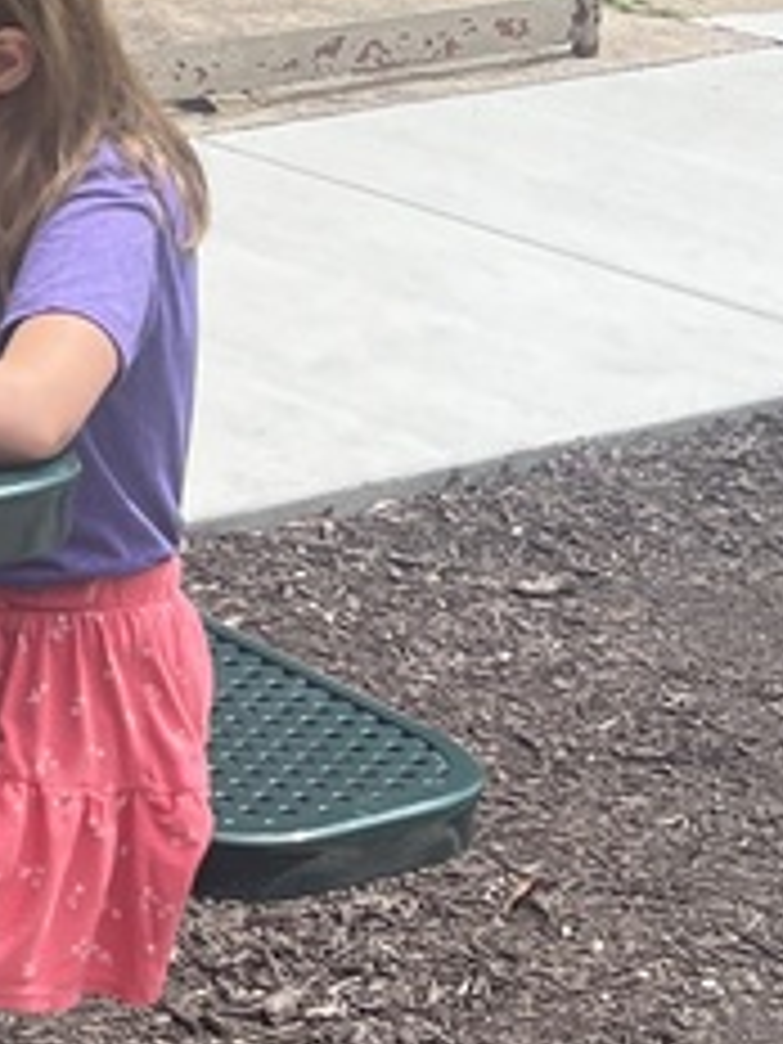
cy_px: 225
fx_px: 3468
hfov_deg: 11.6
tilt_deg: -18.2
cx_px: -778
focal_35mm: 115
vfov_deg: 17.0
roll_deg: +2.8
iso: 50
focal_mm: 5.1
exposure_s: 1/1647
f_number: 1.6
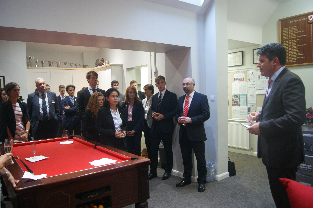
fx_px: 235
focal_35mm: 27
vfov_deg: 47.9
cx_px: 156
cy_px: 104
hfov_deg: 67.4
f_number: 3.5
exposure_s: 1/10
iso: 400
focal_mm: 18
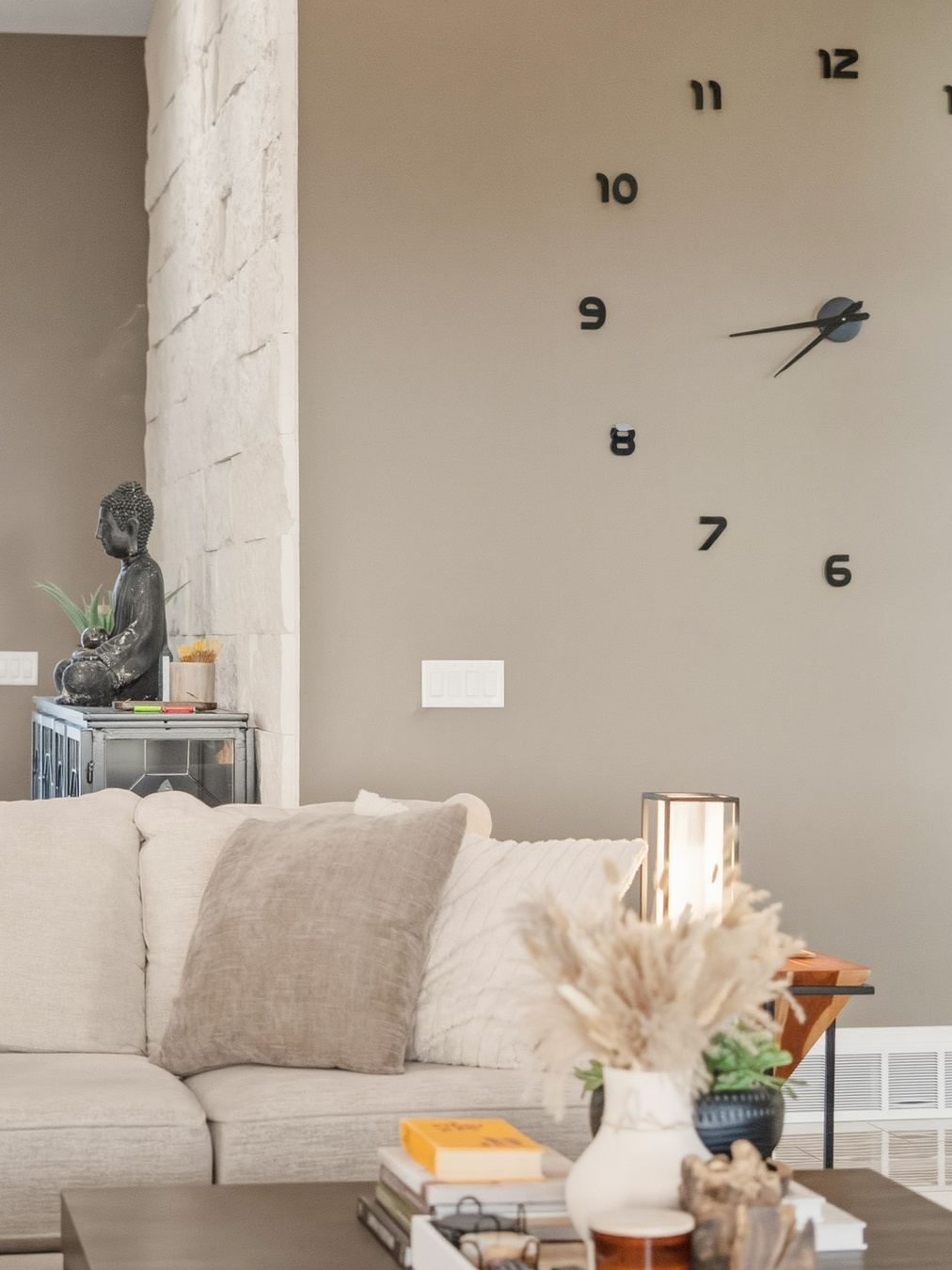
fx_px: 2678
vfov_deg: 26.7
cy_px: 639
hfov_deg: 20.0
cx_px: 241
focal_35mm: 73
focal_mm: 50
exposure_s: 1/160
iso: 1250
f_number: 2.8
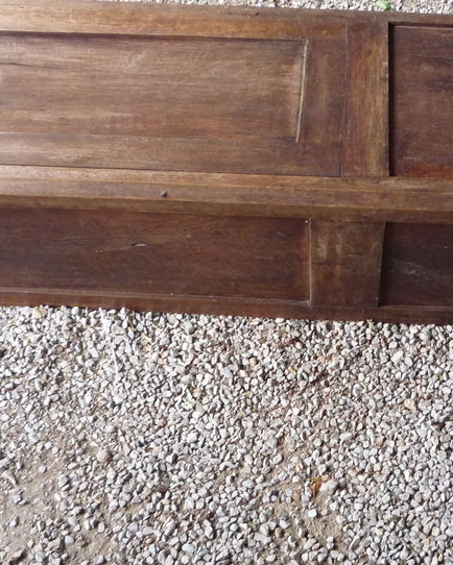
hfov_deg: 27.6
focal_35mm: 54
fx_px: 904
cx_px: 359
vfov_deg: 34.7
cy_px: 259
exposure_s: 1/30
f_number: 3.3
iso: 250
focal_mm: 5.2
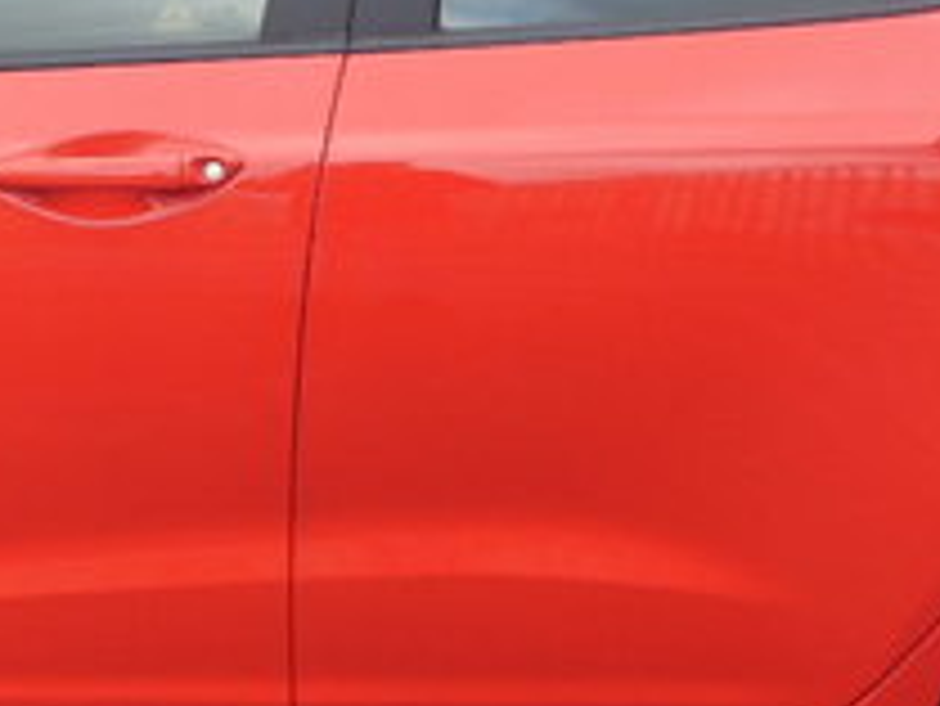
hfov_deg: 16.3
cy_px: 364
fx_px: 3260
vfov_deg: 12.4
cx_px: 148
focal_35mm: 120
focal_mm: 6
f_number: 3.5
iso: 125
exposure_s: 1/250
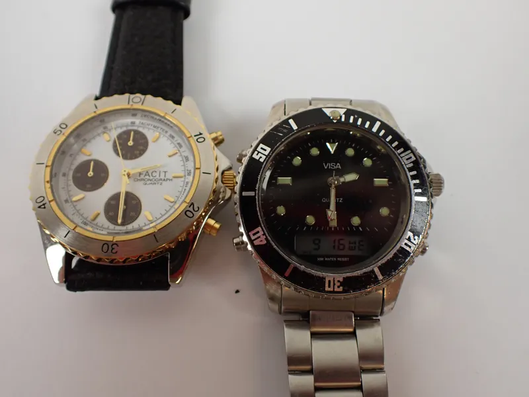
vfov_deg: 46.8
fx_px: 458
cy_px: 198
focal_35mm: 30
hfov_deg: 60.0
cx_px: 264
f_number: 2.3
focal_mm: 5.4
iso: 320
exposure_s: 1/125
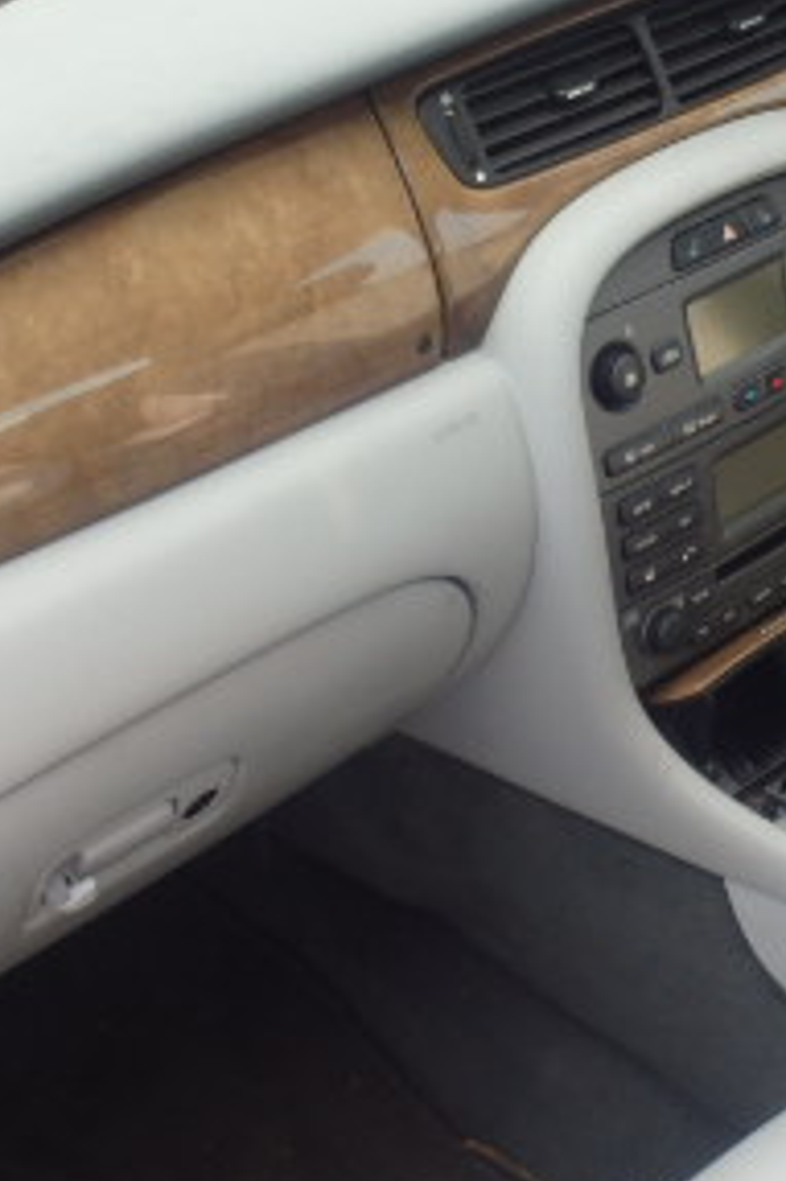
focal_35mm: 65
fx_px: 2131
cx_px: 593
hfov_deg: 20.7
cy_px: 708
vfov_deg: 30.9
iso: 125
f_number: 3.9
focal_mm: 5
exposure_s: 1/80
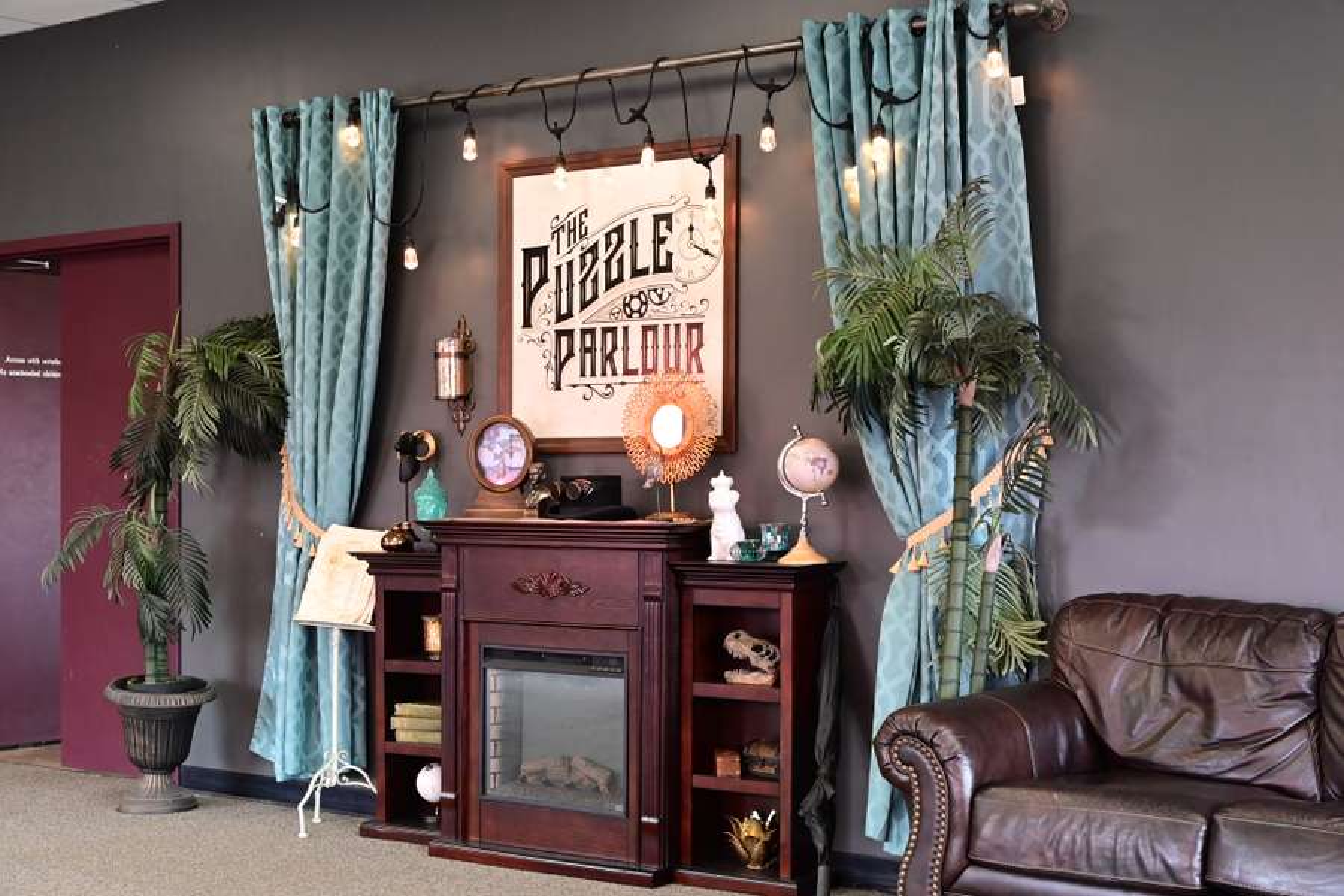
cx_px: 672
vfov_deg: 26.5
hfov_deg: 38.9
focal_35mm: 51
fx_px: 1904
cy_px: 448
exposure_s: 1/60
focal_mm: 34.5
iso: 2500
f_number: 8
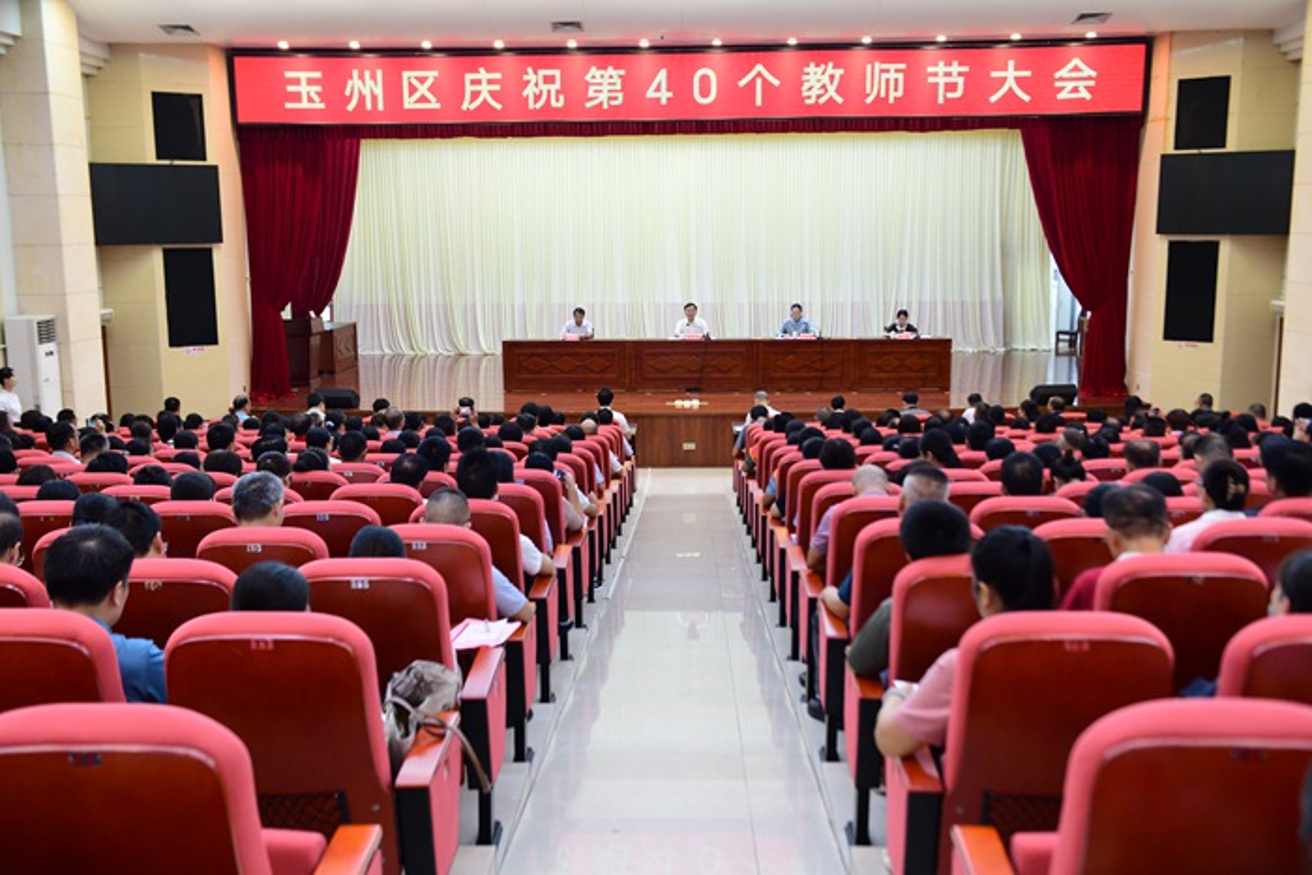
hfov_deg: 50.7
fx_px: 1385
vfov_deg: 35.1
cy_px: 438
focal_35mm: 38
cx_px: 656
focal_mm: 38
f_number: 4.5
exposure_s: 1/60
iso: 1250
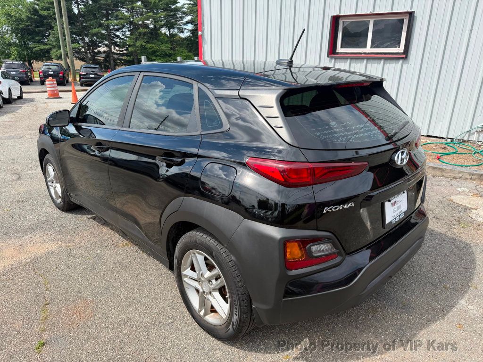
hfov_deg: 71.6
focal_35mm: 24
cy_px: 181
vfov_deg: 56.8
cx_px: 242
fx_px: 335
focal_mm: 6.76
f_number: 1.78
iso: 80
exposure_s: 1/1949
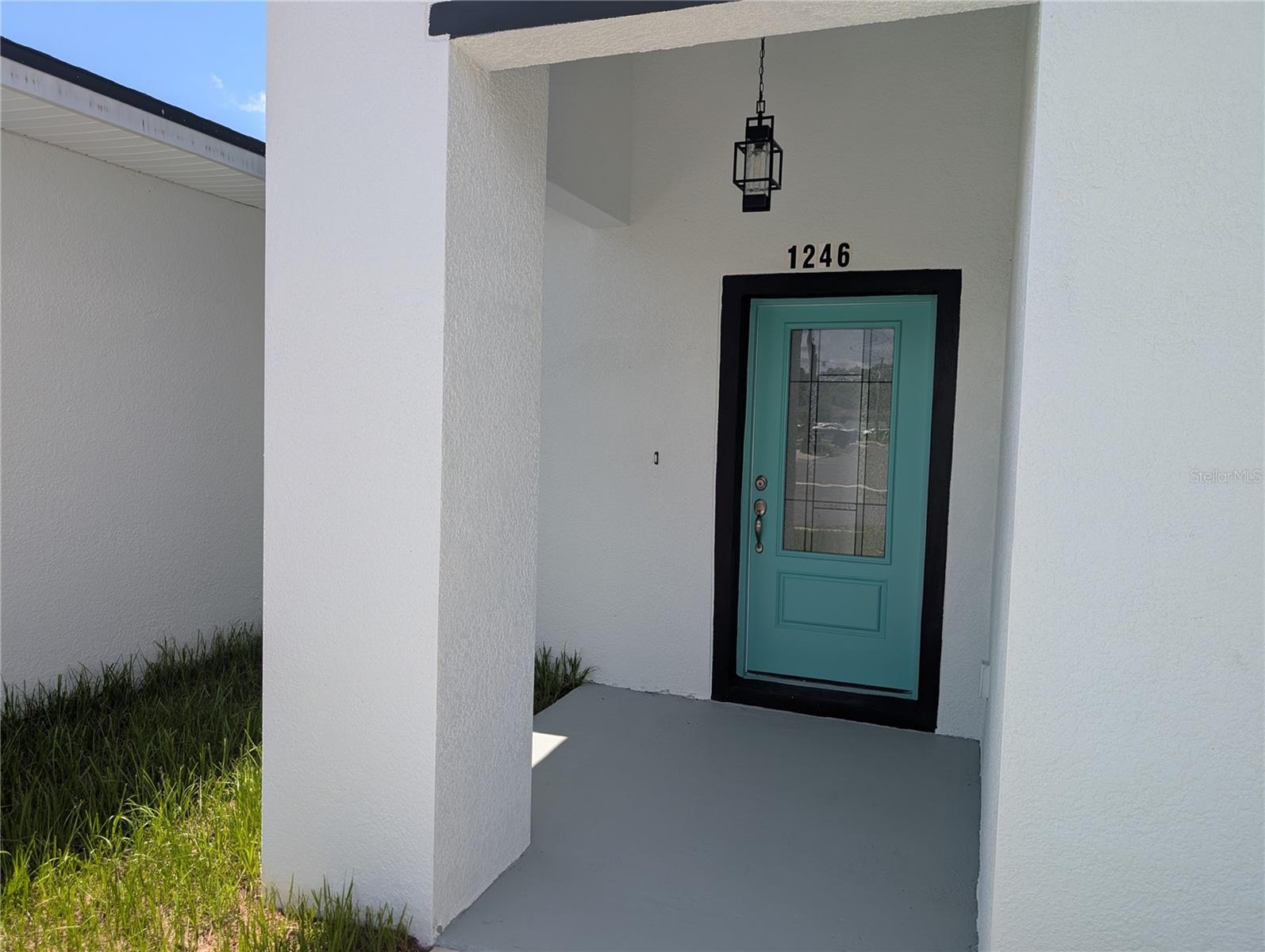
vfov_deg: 56.9
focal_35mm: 24
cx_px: 632
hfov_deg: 71.5
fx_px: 878
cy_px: 476
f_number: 1.68
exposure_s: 1/786
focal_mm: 6.9
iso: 20
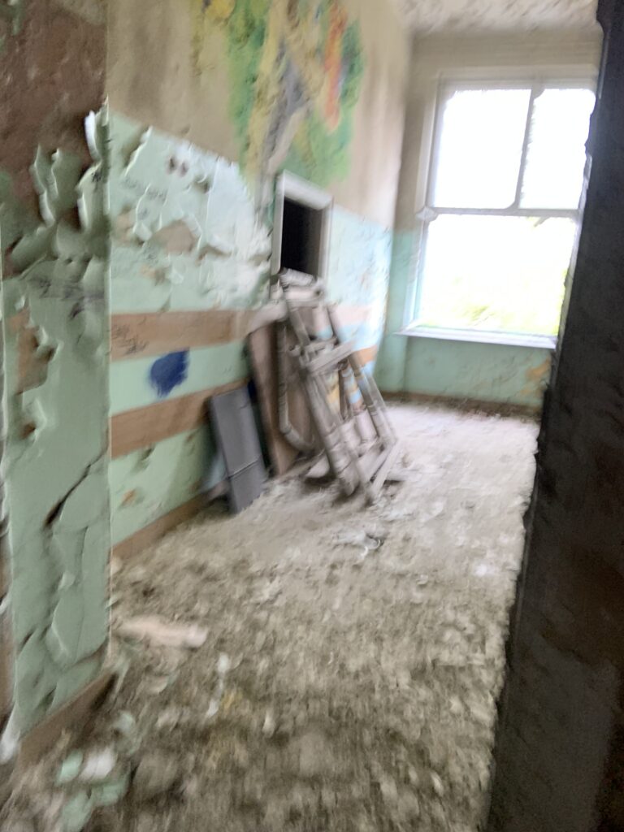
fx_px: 625
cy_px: 416
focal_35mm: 26
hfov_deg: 53.1
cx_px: 312
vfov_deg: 67.3
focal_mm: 4.25
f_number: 1.8
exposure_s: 1/39
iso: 400
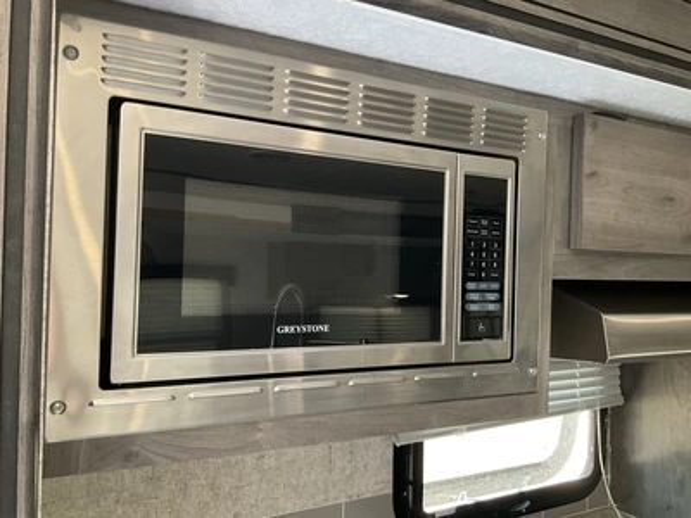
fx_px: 579
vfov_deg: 48.2
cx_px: 346
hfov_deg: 61.7
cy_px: 259
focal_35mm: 29
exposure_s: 1/60
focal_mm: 3
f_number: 1.8
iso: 160
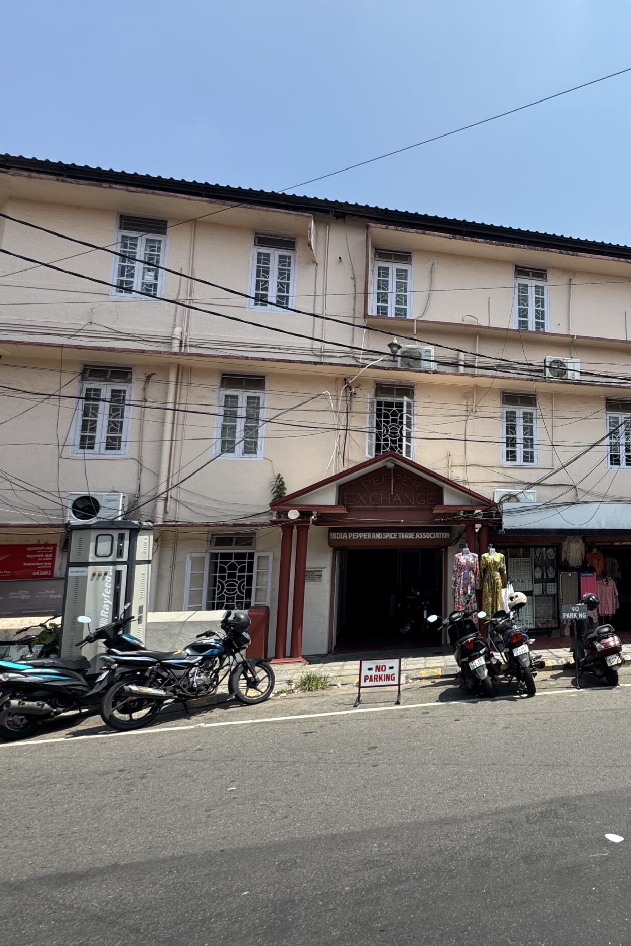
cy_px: 480
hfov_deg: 54.8
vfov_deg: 84.0
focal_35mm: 20
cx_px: 554
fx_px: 526
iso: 50
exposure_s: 1/1063
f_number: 2.2
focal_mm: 2.22
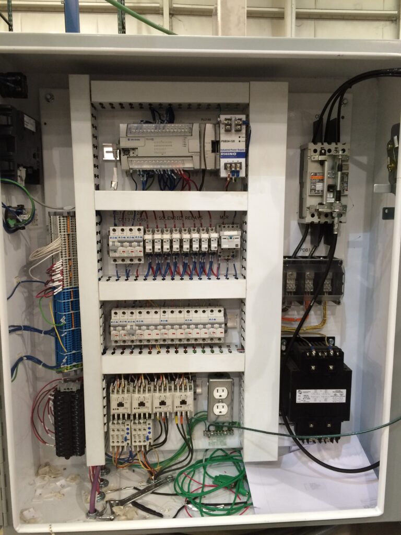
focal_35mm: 29
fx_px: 448
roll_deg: +0.6
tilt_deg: -9.7
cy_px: 268
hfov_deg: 48.2
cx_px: 200
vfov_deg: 61.7
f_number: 2.2
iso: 100
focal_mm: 4.15
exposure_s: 1/30
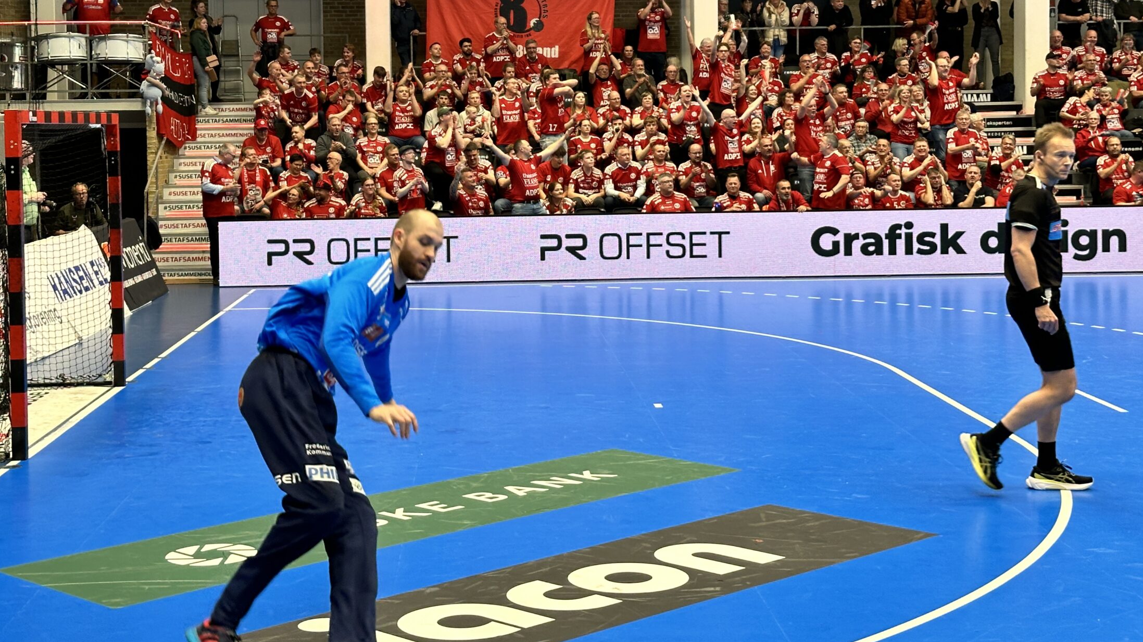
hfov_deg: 34.3
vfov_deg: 19.6
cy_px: 157
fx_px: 1849
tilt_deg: +0.2
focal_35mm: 61
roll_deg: +1.0
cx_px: 525
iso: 80
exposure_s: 1/85
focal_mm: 6.86
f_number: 1.78
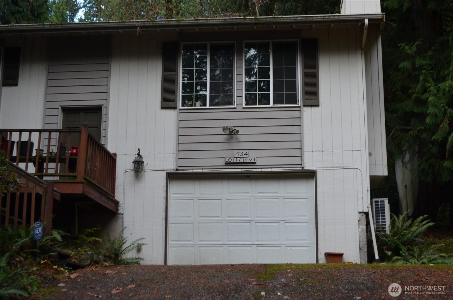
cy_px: 150
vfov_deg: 24.9
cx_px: 226
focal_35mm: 54
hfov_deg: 36.9
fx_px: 678
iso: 360
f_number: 5.6
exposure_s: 1/125
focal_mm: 36
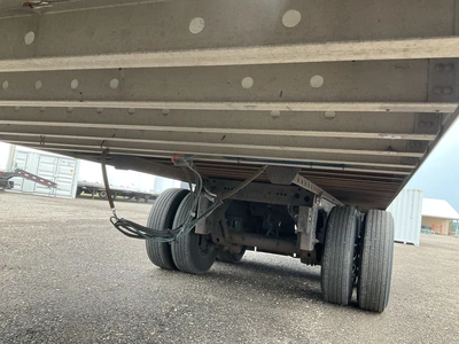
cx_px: 230
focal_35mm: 29
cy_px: 172
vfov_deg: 48.2
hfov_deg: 61.7
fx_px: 385
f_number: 1.8
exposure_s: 1/68
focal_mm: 3
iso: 64
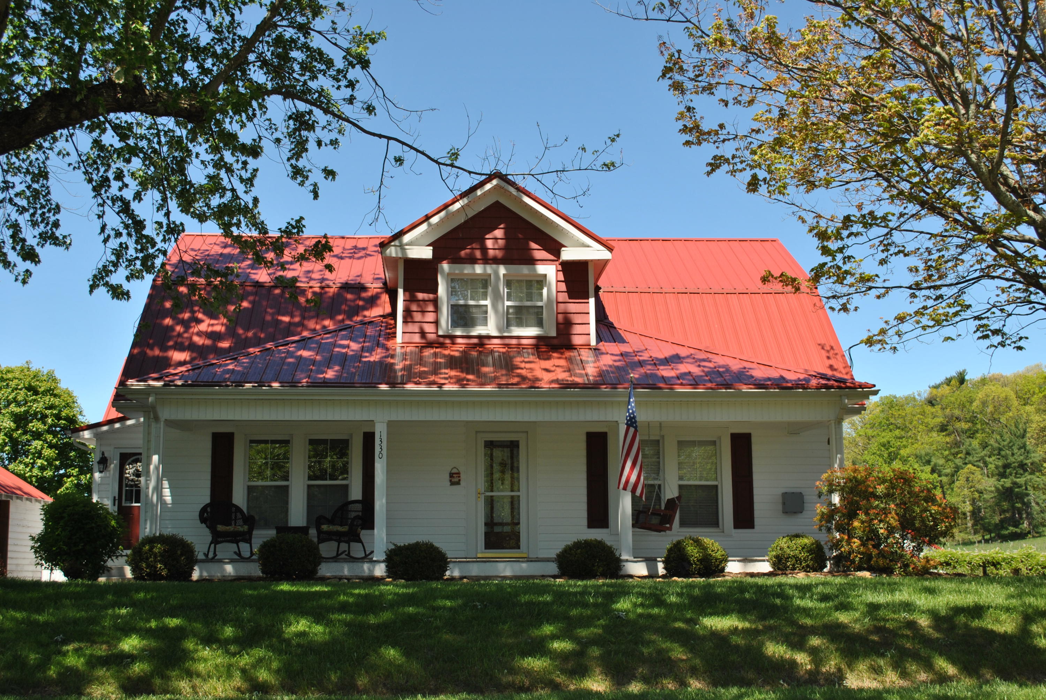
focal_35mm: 42
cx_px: 523
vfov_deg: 32.0
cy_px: 350
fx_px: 1222
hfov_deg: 46.3
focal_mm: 28
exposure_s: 1/200
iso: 100
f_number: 7.1
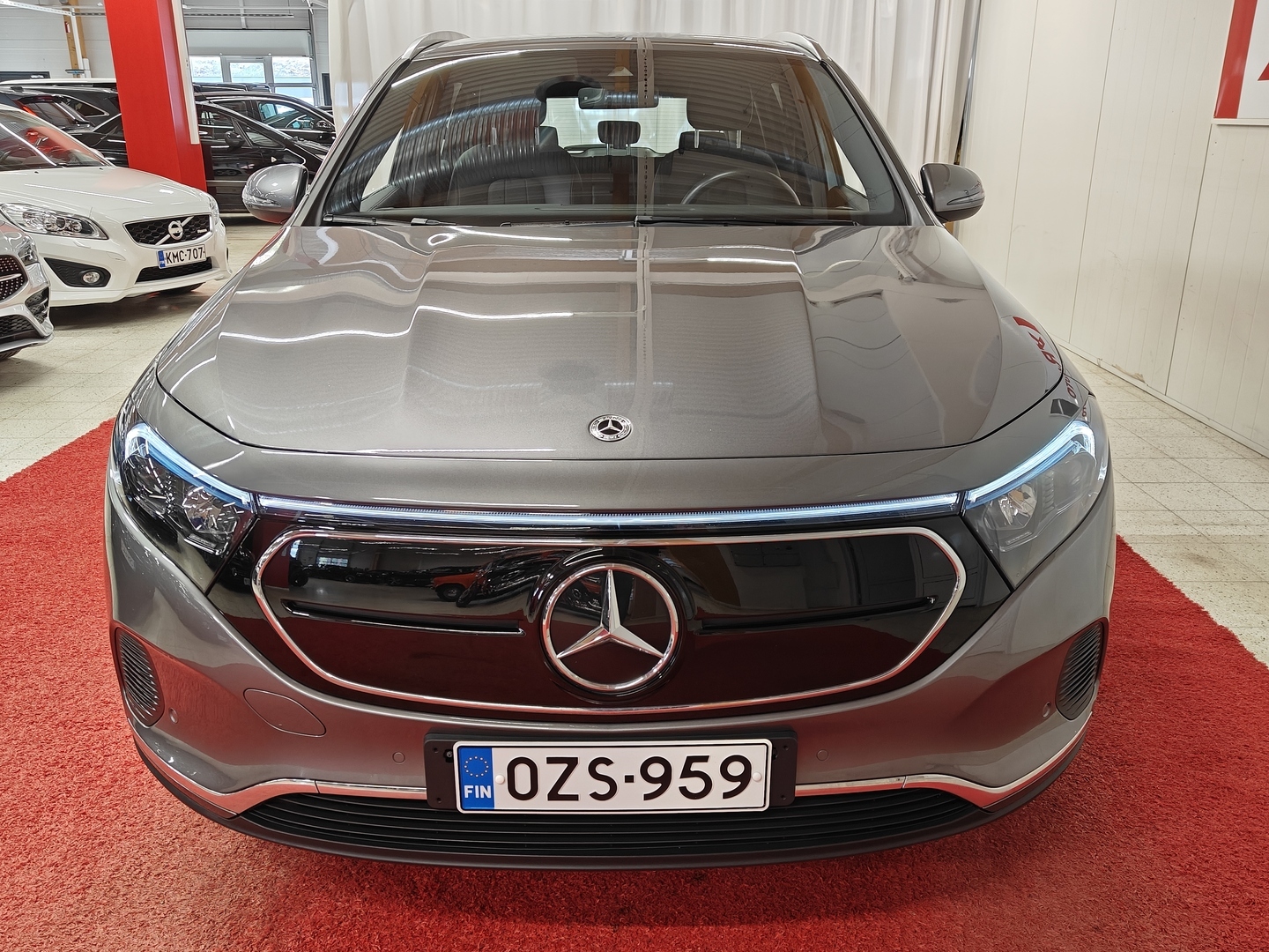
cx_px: 634
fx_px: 1063
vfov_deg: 48.2
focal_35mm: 29
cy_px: 476
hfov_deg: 61.7
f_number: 1.8
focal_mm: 5.59
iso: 64
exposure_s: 1/50
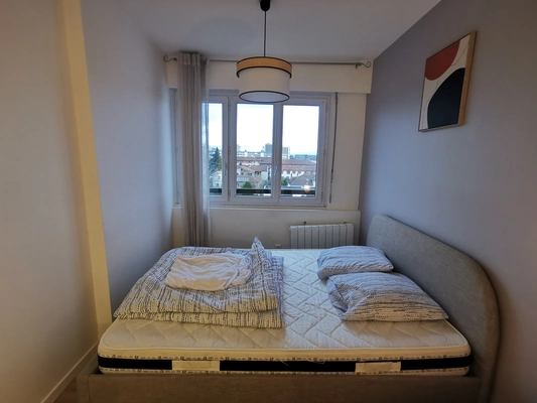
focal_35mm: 17
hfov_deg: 91.0
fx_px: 264
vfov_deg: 74.8
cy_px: 202
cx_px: 268
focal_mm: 2.26
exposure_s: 1/33.3
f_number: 2.2
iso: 640
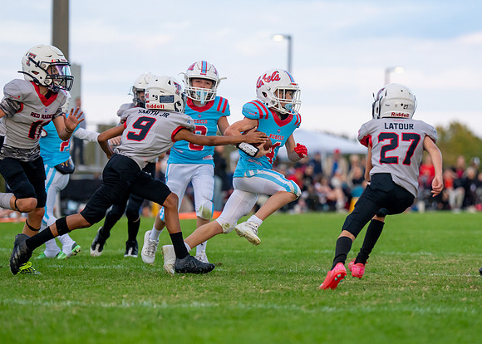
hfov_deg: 10.8
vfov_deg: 7.7
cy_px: 200
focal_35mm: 186
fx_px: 2543
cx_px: 258
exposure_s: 1/1250
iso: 1000
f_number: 2.8
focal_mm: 139
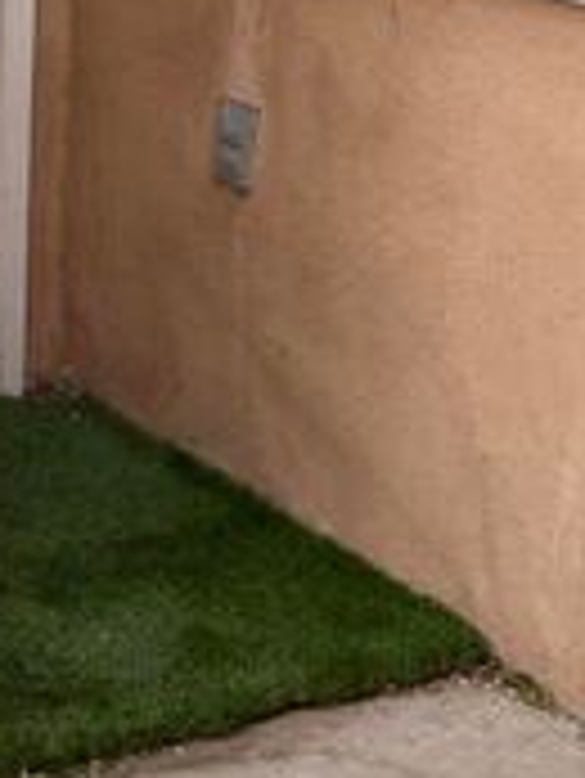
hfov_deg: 13.4
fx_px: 2251
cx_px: -446
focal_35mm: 100
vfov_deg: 19.4
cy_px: 169
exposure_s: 1/965
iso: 50
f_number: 1.5
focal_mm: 5.7
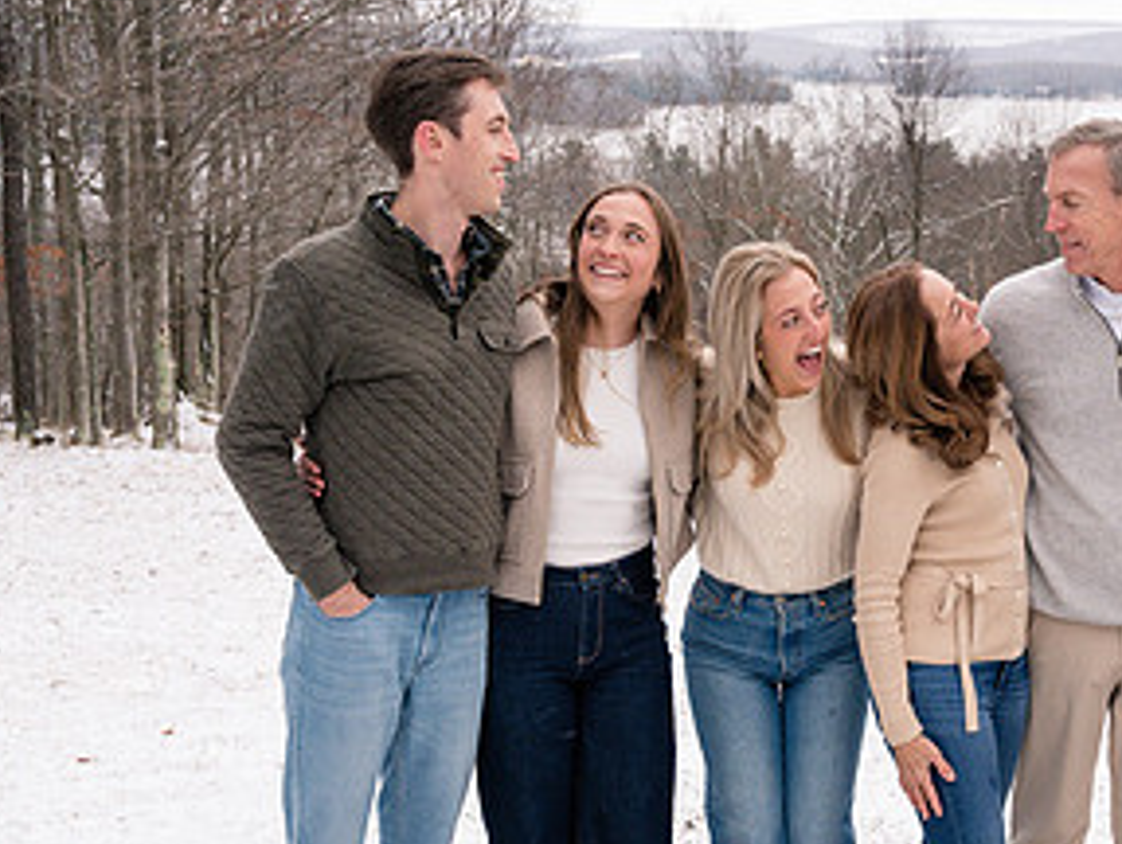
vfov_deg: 22.2
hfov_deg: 28.8
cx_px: 887
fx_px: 2142
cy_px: 569
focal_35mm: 66
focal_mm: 34
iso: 400
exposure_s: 1/250
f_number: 6.3
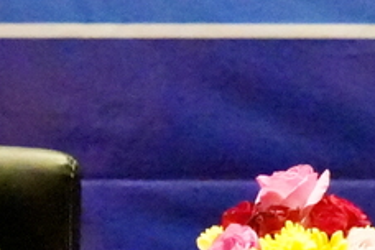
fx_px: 5906
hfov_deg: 3.6
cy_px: -64
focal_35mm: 567
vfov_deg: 2.4
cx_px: 748
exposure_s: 1/400
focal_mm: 86
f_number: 4.5
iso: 40000
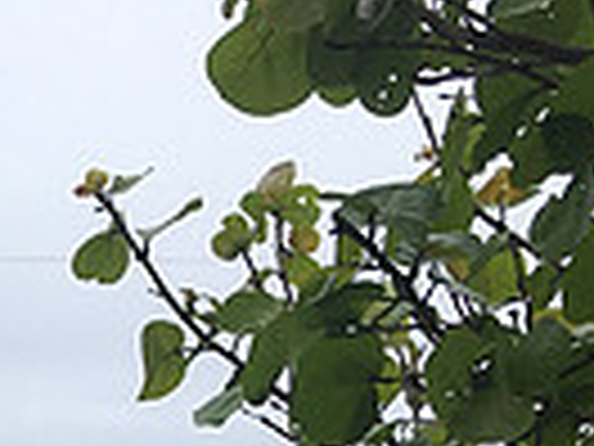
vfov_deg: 10.4
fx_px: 2179
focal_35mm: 127
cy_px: 975
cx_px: -315
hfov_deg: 14.4
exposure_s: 1/1603
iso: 25
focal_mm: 4.15
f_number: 2.2
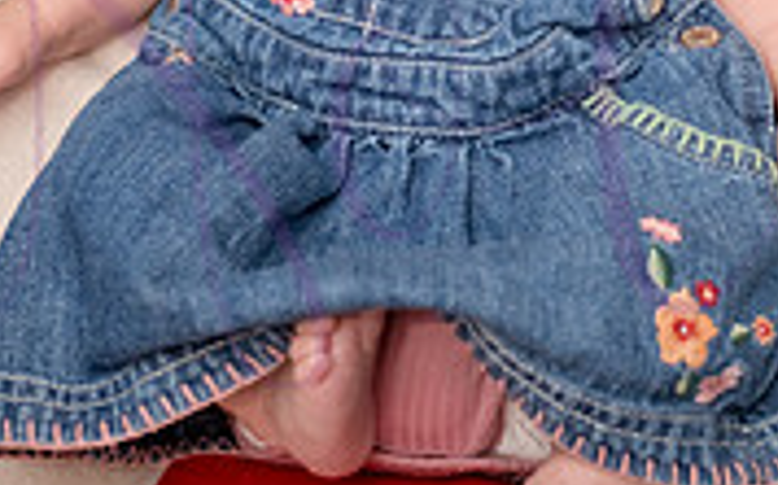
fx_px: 2733
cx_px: 507
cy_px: -184
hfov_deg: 16.2
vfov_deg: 9.9
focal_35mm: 129
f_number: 4
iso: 800
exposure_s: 1/250
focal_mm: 50
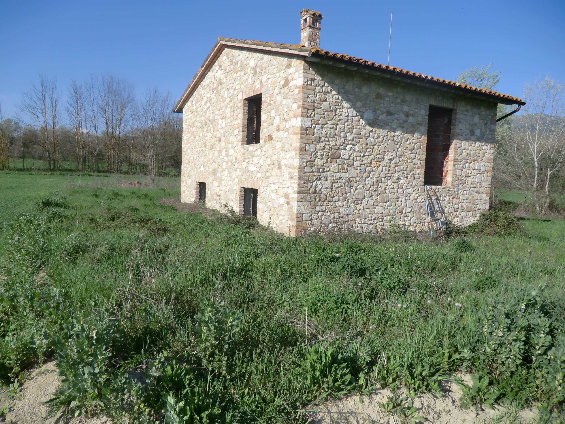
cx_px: 282
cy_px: 212
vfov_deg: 56.8
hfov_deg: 71.6
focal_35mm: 24
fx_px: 392
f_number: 3.2
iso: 64
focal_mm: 4.3
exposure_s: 1/800
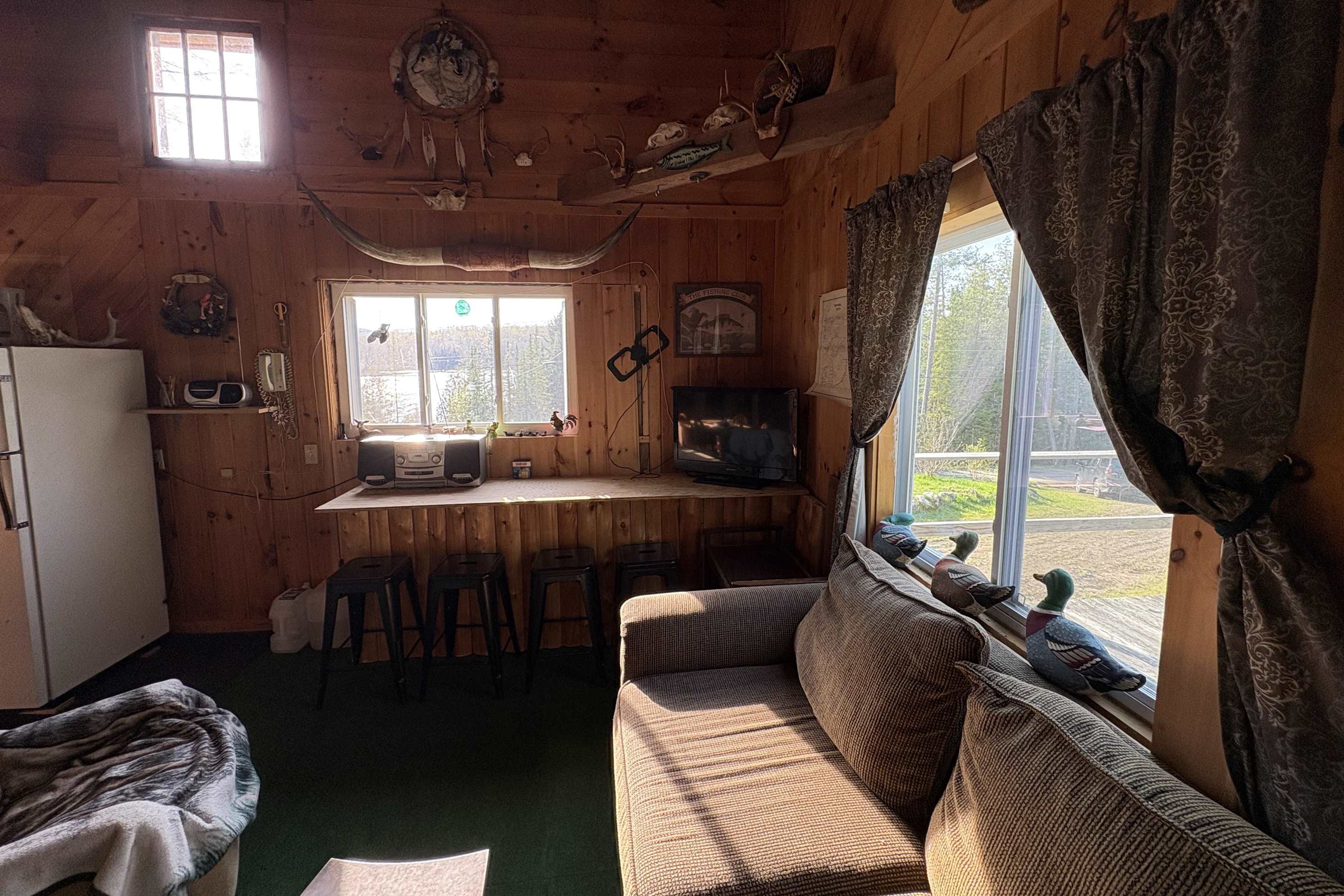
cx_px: 677
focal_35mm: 15
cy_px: 421
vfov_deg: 77.2
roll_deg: +0.4
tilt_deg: -6.1
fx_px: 560
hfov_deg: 100.4
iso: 125
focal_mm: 2.22
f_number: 2.2
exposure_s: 1/99
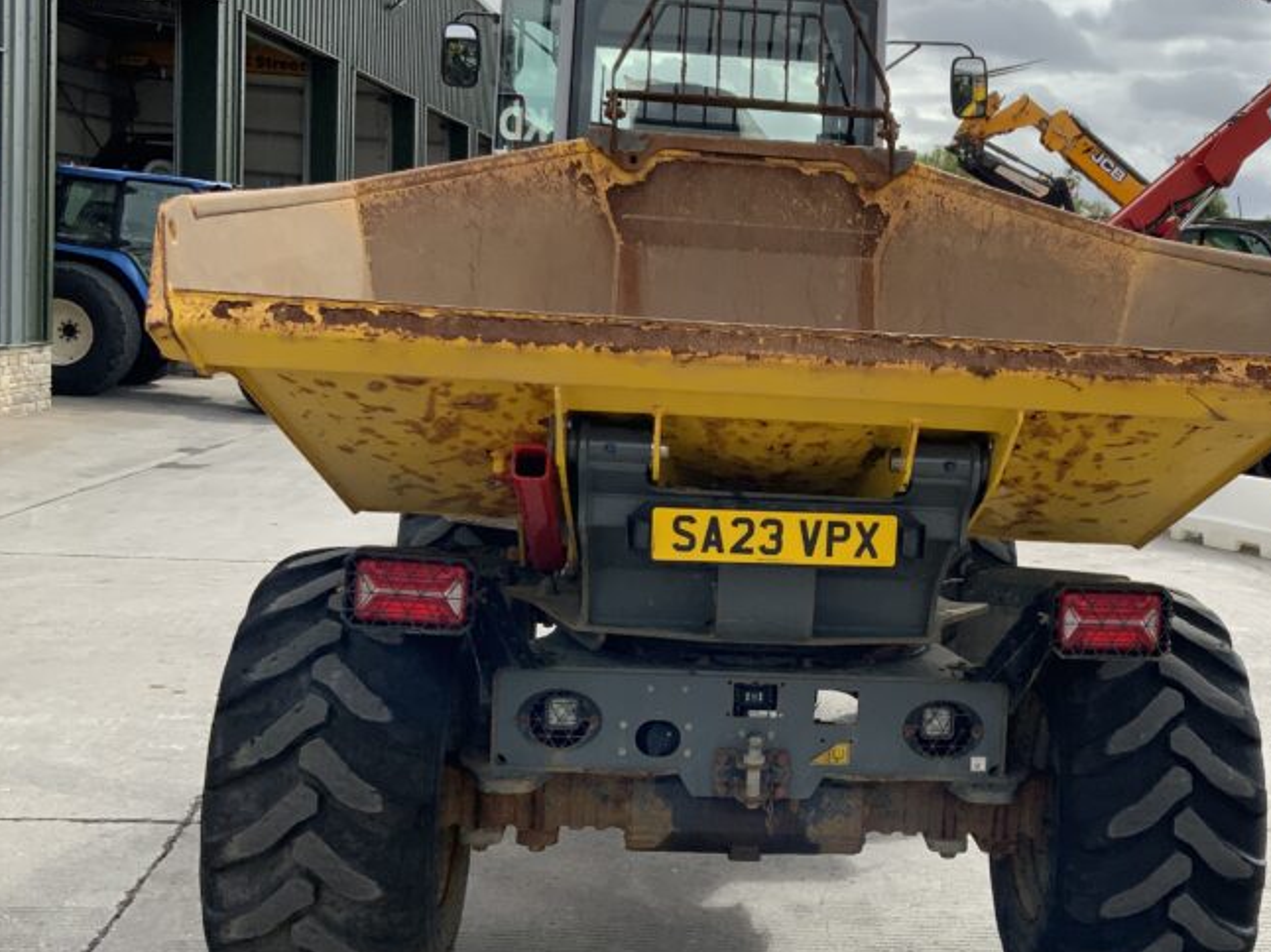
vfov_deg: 31.5
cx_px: 860
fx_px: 1688
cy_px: 496
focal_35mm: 46
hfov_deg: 40.7
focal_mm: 3
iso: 16
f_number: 1.8
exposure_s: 1/1730
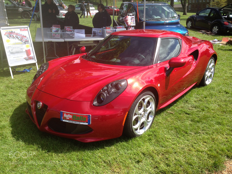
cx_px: 116
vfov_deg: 42.9
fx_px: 221
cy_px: 87
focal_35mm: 33
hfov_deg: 55.4
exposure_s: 1/919
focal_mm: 4.12
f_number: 2.4
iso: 50
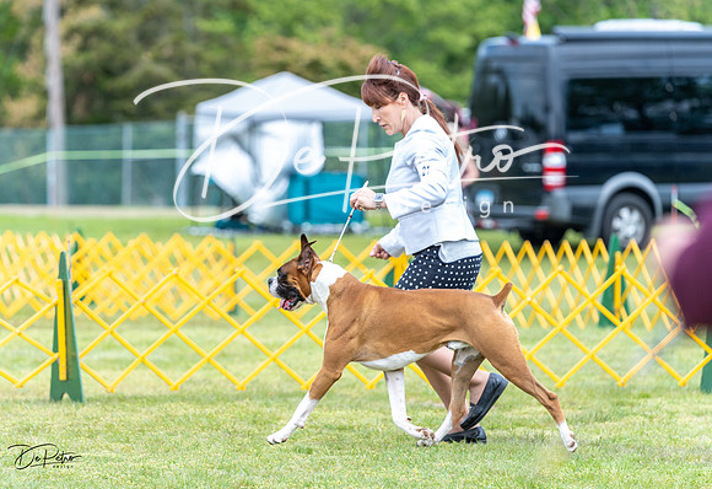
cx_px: 315
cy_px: 250
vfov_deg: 6.3
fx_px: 4412
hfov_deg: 9.2
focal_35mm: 221
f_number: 4.5
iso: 500
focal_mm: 200
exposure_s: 1/1000
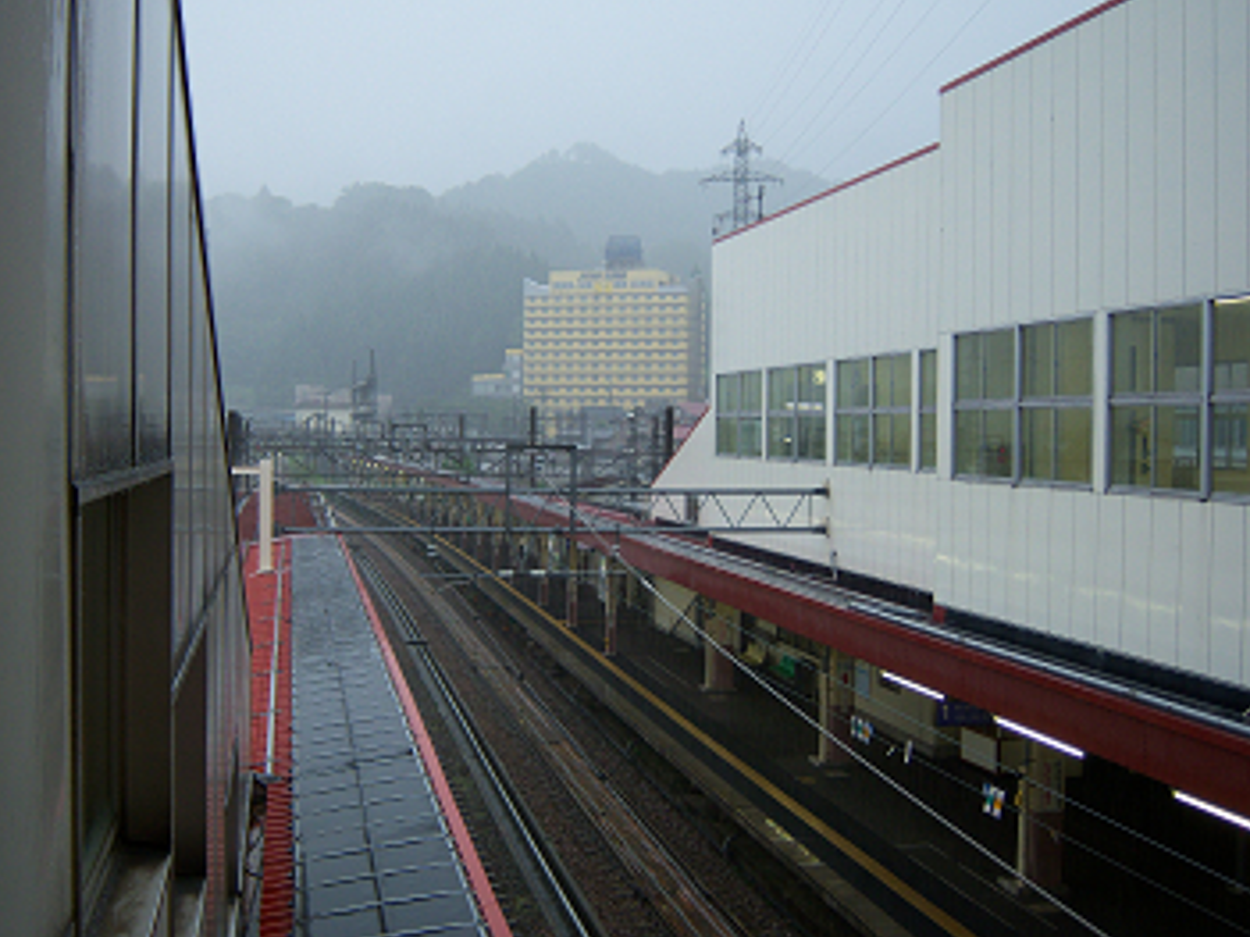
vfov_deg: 35.1
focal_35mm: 41
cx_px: 548
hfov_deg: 45.7
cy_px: 456
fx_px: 1480
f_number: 2.8
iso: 80
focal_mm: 7.5
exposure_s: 1/80
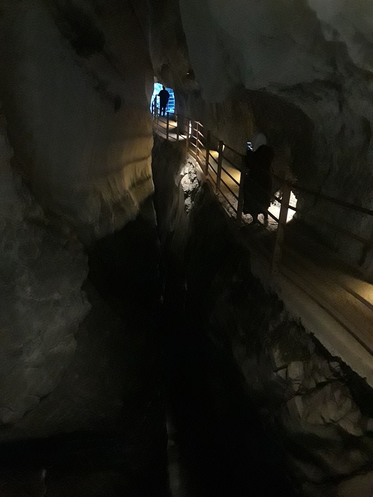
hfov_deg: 49.7
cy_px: 248
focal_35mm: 28
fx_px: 402
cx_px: 186
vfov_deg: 63.4
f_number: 1.9
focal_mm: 2.9
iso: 800
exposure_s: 1/10
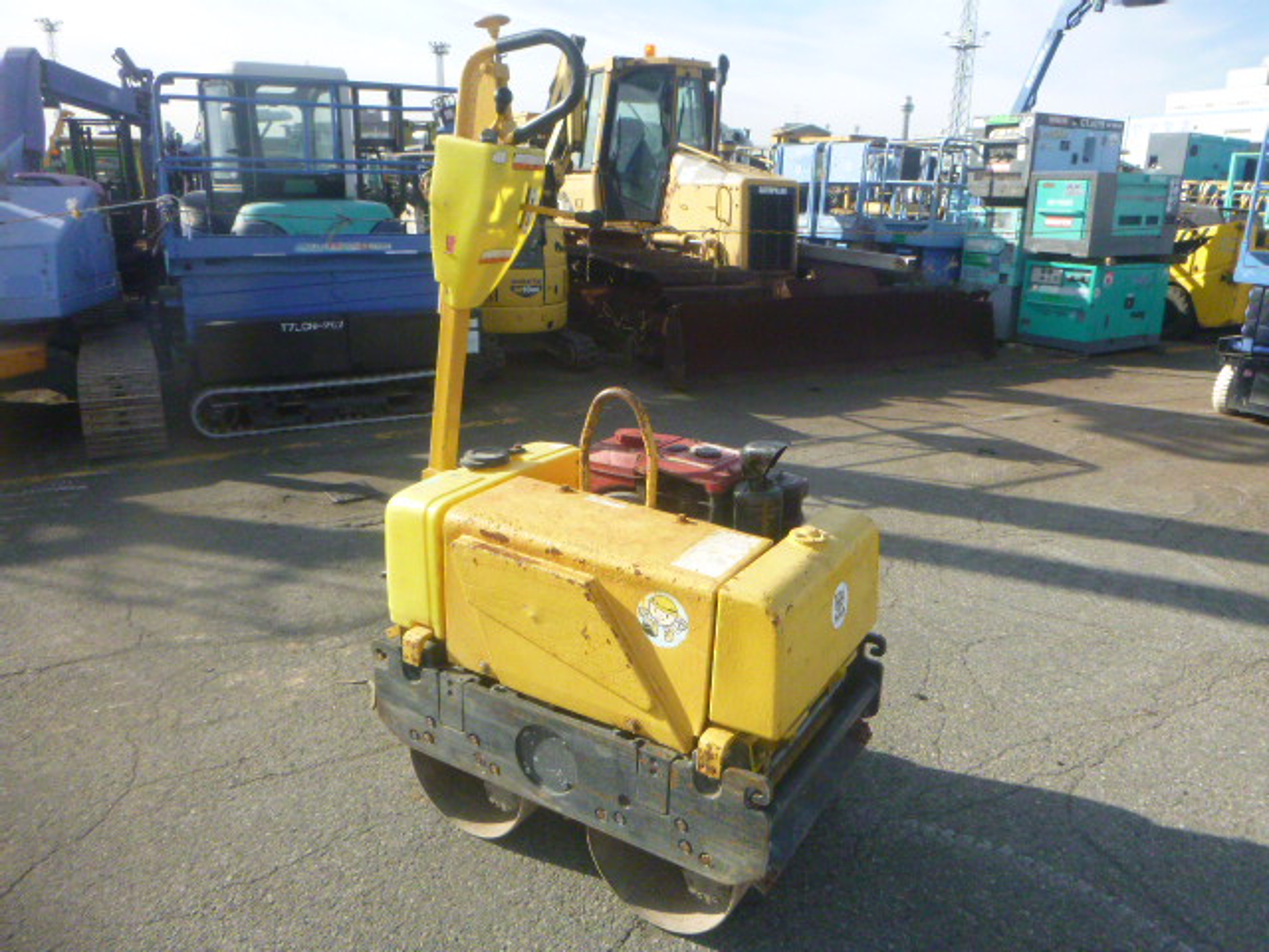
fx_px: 916
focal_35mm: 25
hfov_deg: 69.4
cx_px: 634
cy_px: 476
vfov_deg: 54.9
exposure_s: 1/1300
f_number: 9
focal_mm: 4.5
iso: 400
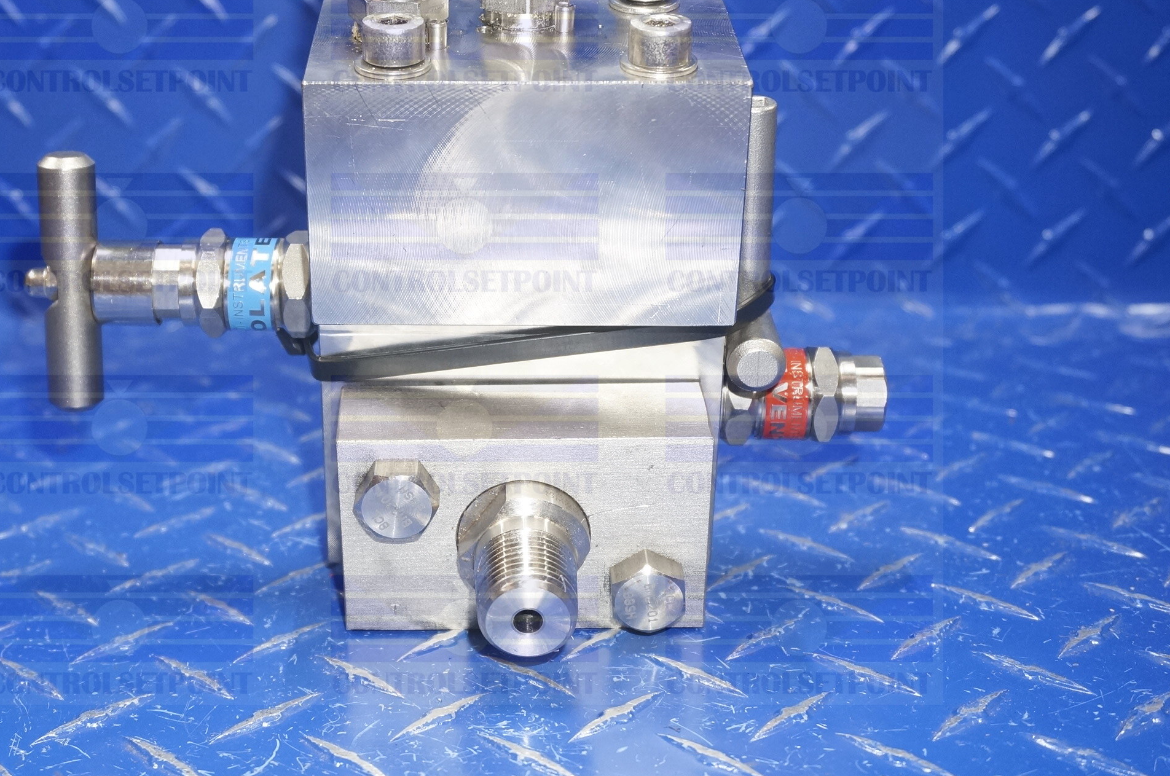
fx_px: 1752
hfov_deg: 36.7
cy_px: 304
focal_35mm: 54
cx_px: 430
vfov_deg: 24.9
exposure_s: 1/80
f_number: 5
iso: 800
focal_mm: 28
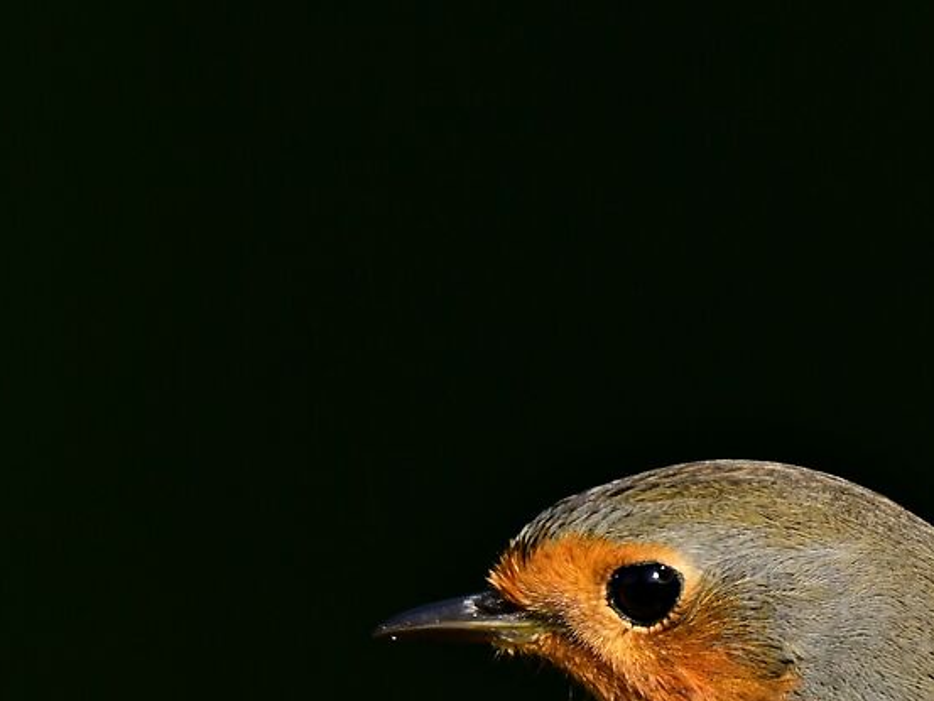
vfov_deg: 0.6
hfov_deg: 0.8
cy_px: 942
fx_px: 67496
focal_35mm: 2501
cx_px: 1064
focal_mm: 600
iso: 160
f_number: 8
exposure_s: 1/400
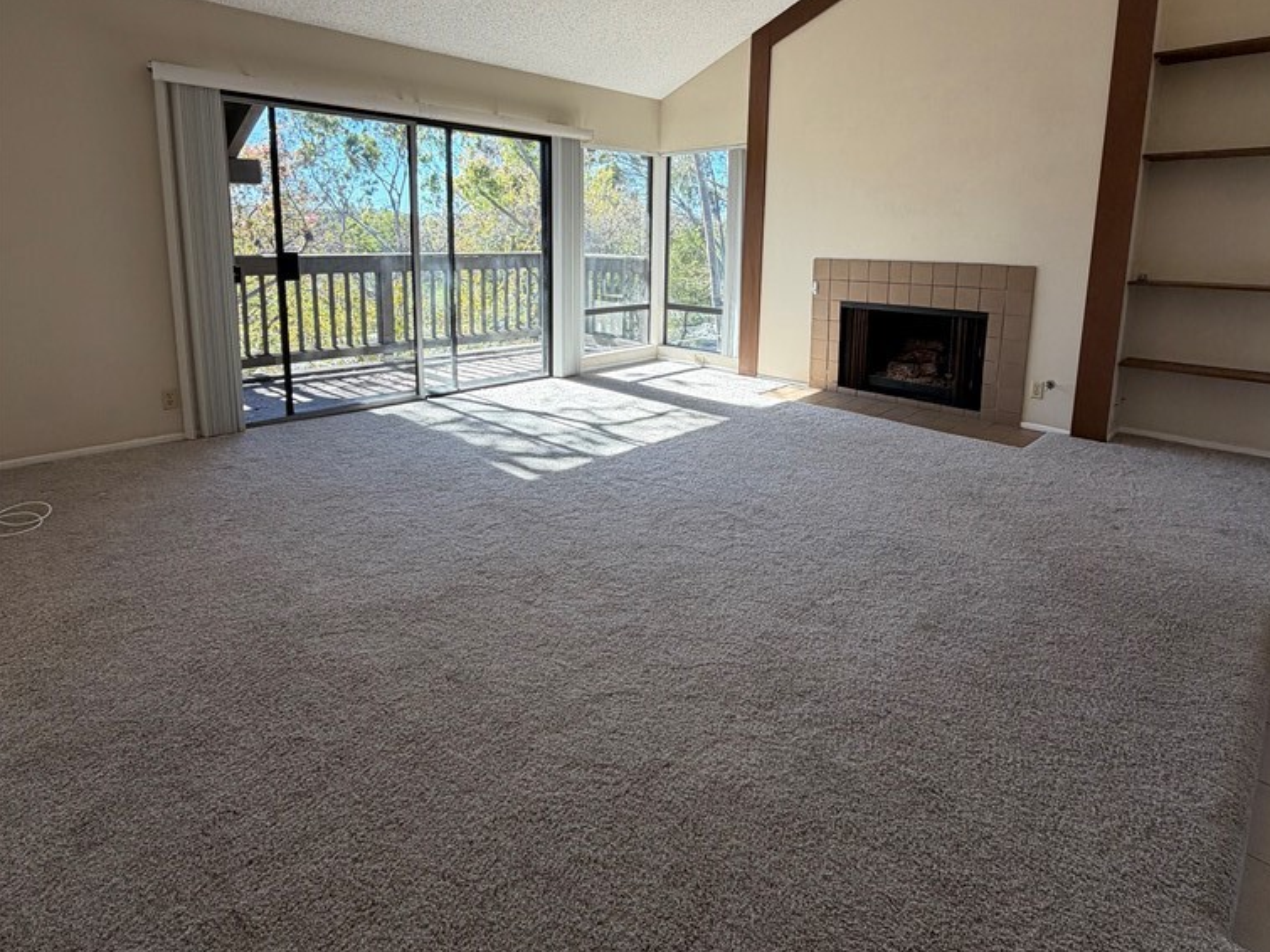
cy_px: 340
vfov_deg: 67.3
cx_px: 644
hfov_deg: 84.7
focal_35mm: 19
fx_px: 697
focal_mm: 2.22
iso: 50
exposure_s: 1/149
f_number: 2.2
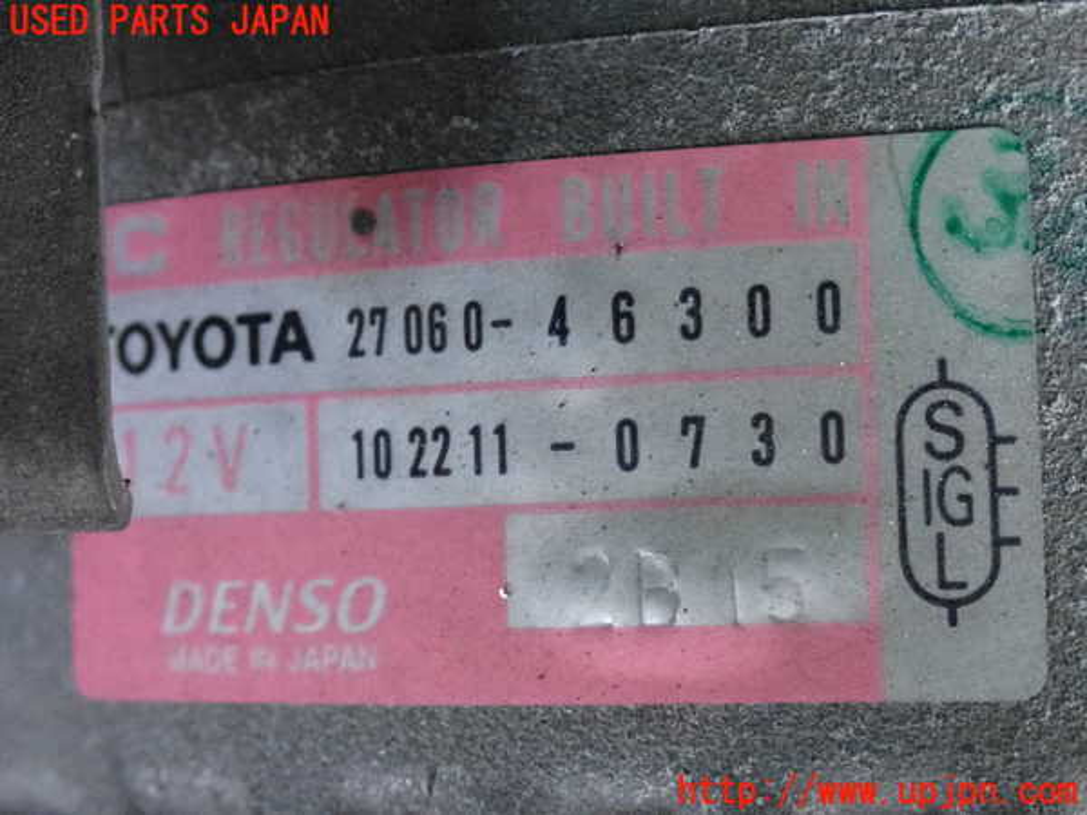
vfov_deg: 19.1
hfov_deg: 25.3
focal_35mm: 77
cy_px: 408
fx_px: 2418
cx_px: 544
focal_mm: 13.65
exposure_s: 1/125
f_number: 4.1
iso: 2500
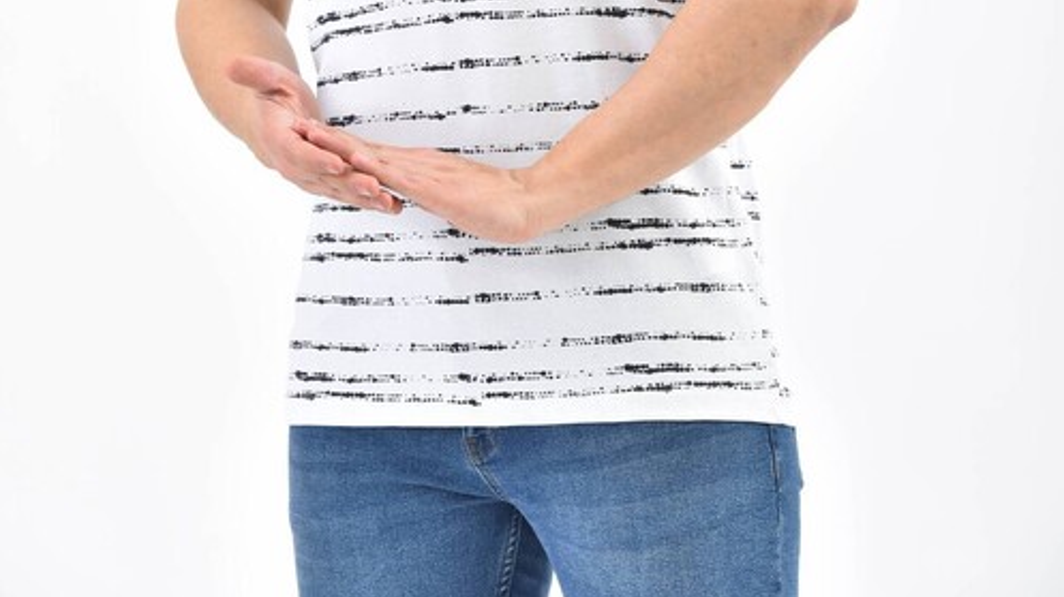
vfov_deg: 6.2
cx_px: 531
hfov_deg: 11.2
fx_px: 5442
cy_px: -124
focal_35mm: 193
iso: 100
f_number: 7.1
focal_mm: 122
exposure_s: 1/160
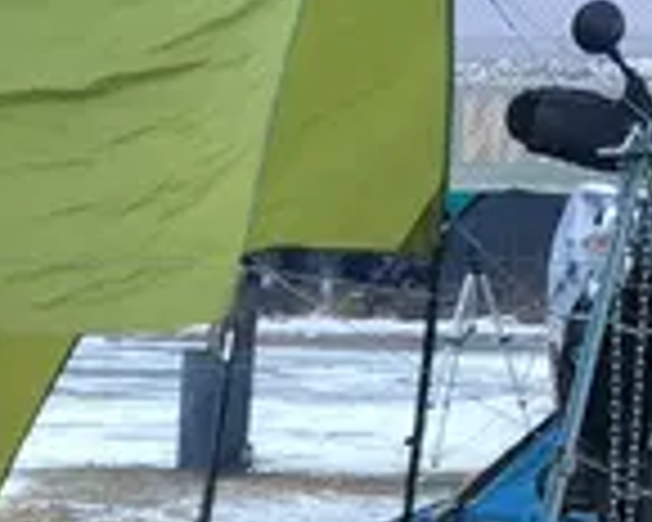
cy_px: 1593
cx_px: -436
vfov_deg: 6.1
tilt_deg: -18.0
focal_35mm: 235
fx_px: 4535
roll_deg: +0.2
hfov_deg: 8.0
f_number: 2.2
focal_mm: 4.15
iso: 32
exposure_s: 1/100
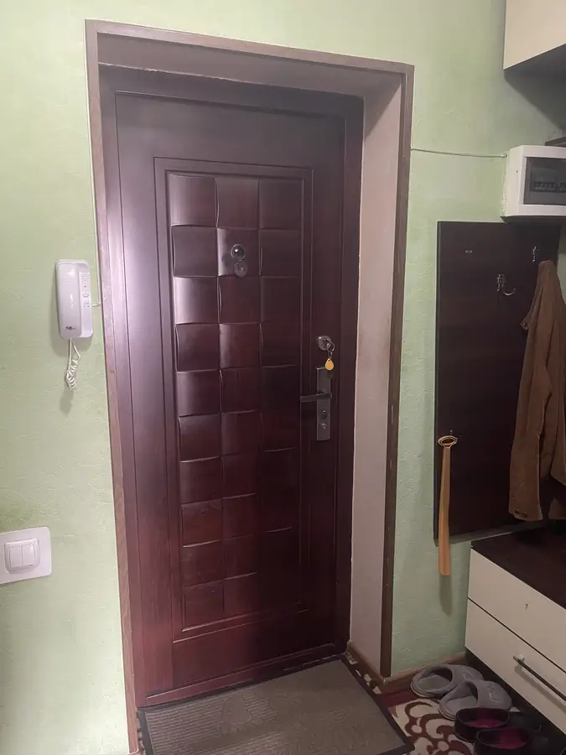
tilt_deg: -9.9
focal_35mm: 25
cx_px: 283
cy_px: 378
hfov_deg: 54.9
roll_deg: -0.6
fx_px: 545
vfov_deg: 69.4
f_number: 1.6
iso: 640
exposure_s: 1/32
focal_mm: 5.1
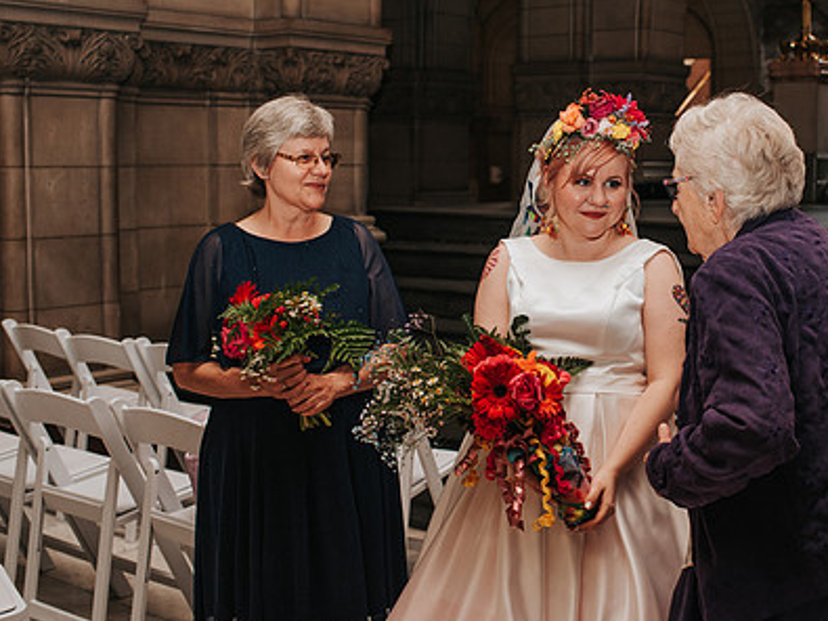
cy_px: 266
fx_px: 1243
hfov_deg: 36.4
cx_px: 556
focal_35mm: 52
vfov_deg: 28.0
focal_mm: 35
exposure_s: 1/160
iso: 1000
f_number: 4
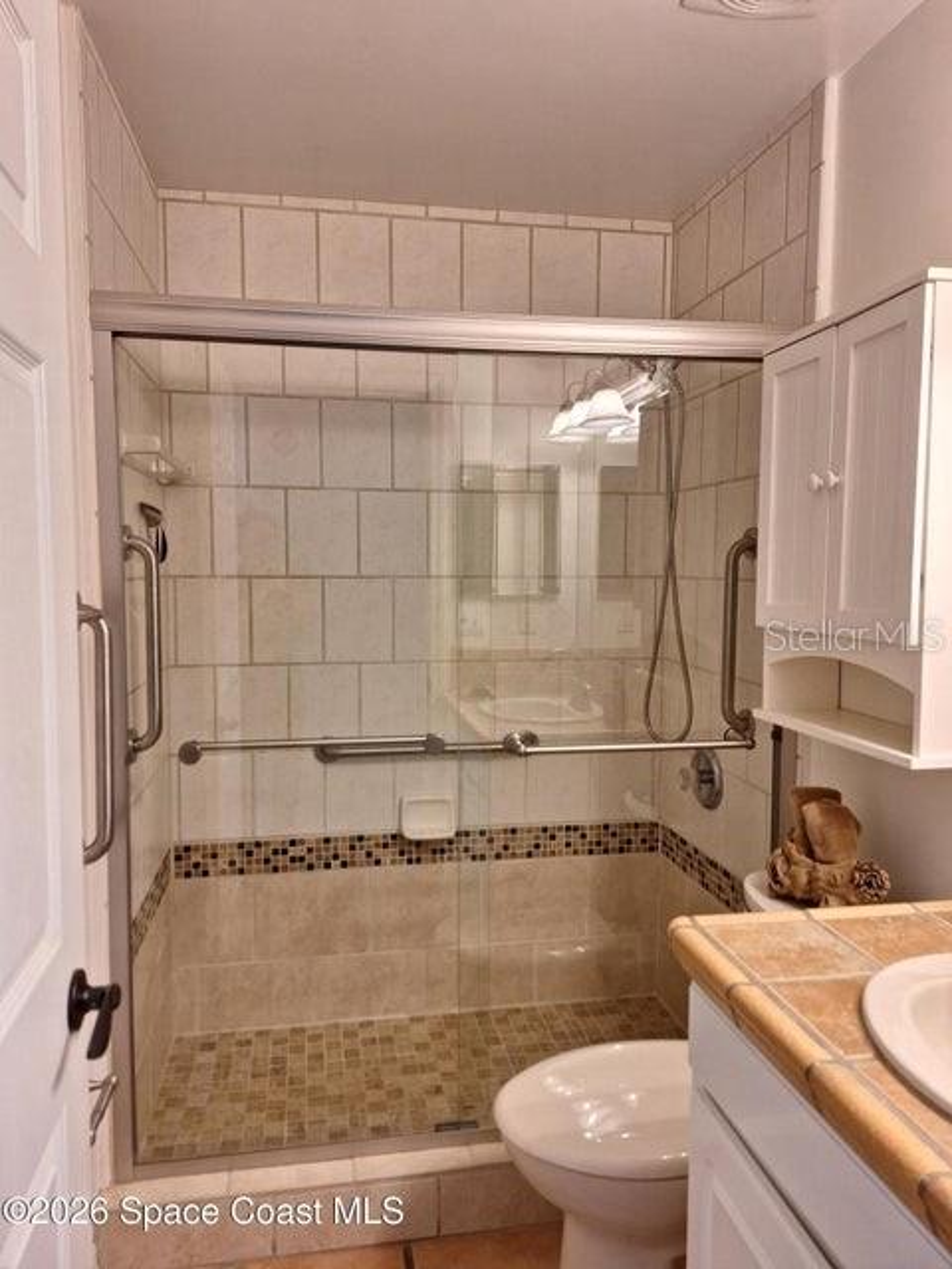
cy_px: 634
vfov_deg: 73.9
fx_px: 843
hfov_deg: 58.9
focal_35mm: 23
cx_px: 476
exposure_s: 1/40
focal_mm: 5.54
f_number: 1.8
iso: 125
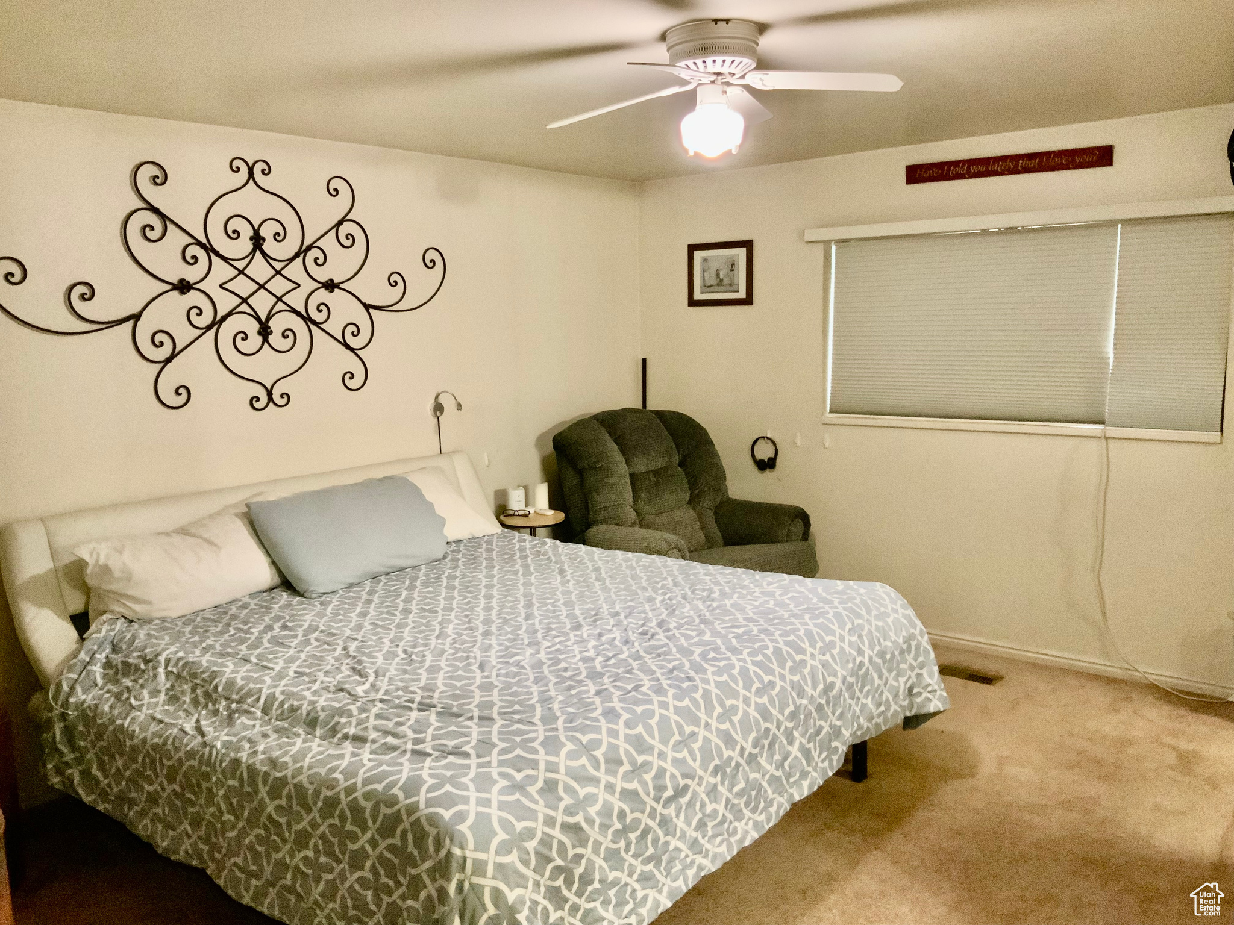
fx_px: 1034
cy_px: 462
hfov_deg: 61.7
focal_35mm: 29
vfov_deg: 48.2
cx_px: 617
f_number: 1.8
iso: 500
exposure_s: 1/30
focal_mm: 3
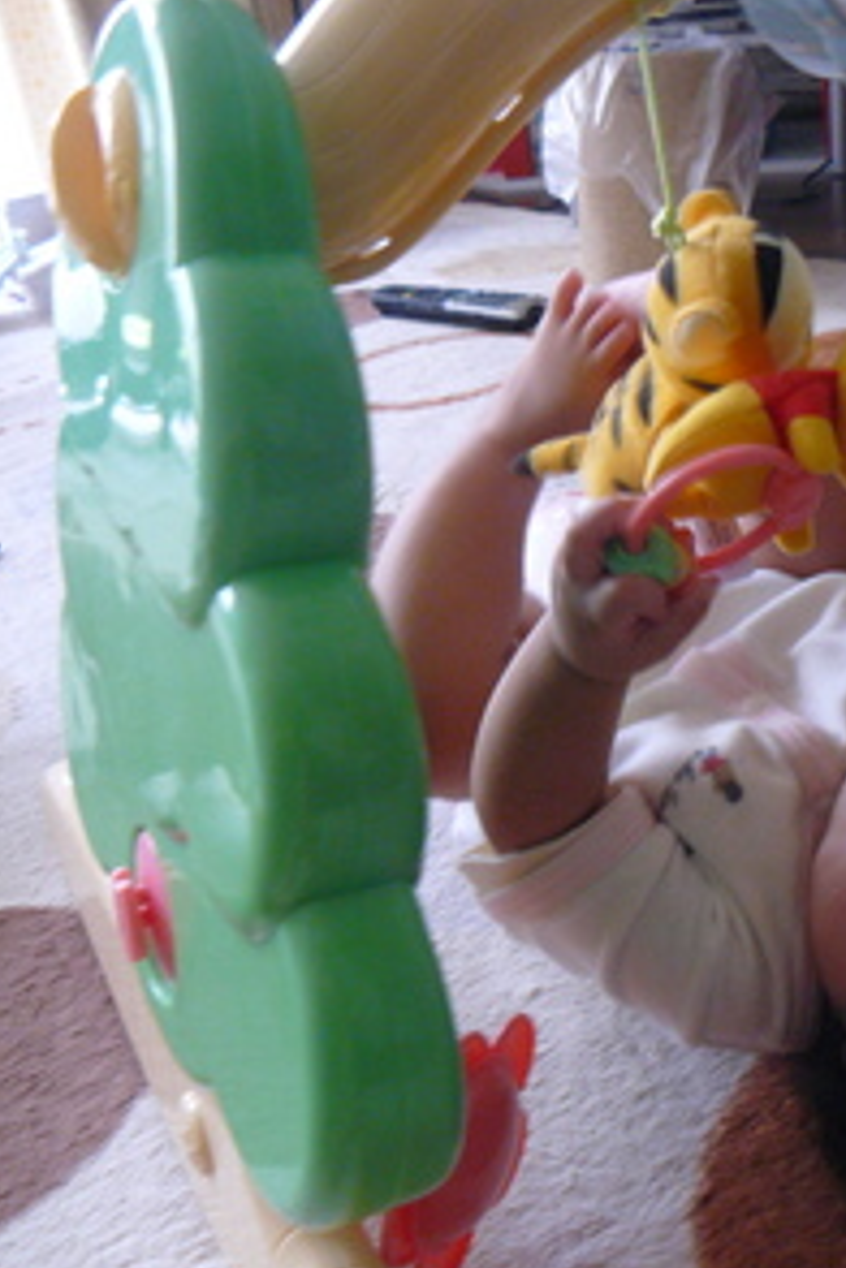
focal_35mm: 51
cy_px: 638
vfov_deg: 38.9
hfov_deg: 26.0
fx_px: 1798
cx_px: 691
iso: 200
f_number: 2.8
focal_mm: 6
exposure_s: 1/6
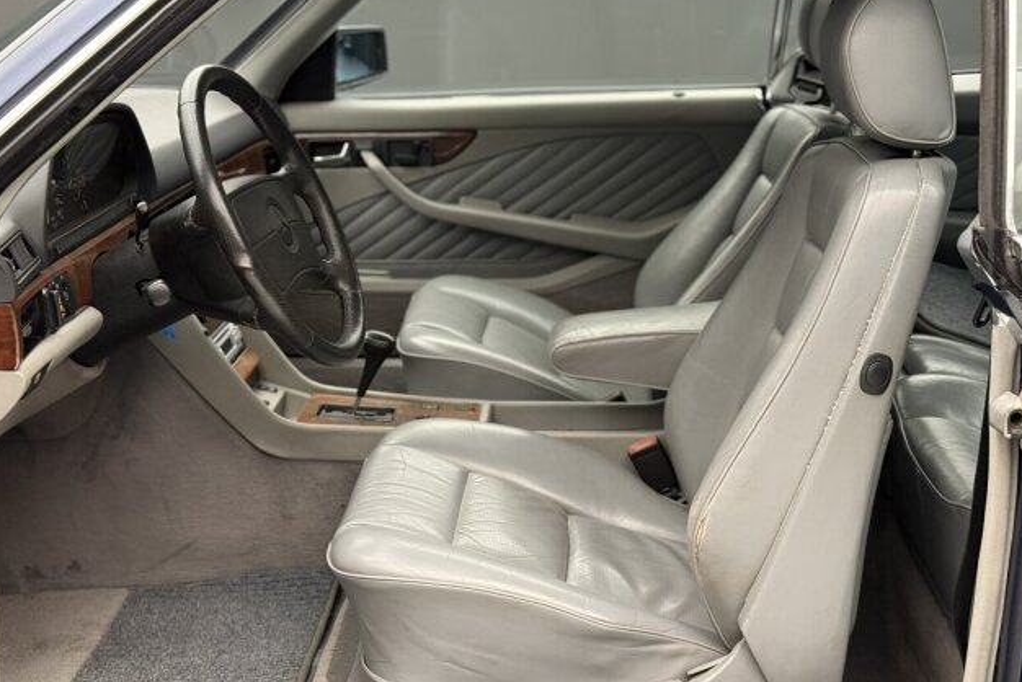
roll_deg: +0.3
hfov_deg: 38.9
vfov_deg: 26.5
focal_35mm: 51
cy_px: 346
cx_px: 514
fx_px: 1448
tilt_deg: -14.6
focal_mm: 6.76
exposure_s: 1/33
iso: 200
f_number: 1.78
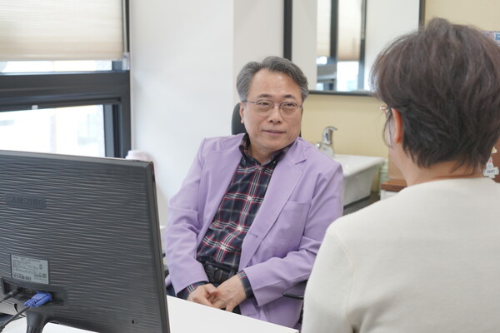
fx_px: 694
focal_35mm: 50
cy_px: 166
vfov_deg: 27.0
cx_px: 250
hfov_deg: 39.6
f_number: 5
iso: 800
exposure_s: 1/60
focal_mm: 50
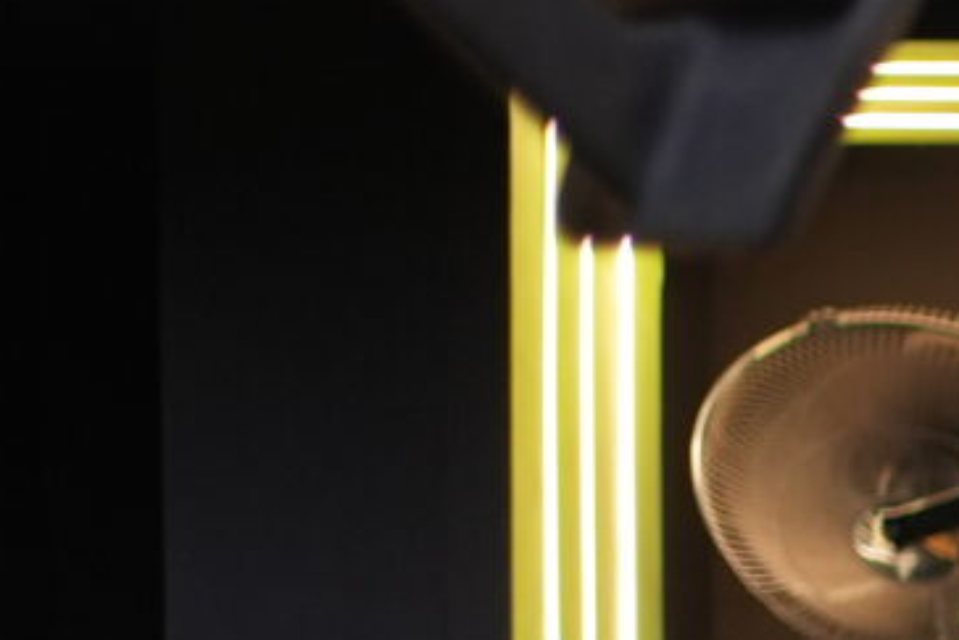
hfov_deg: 7.2
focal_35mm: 246
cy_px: 1661
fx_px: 6555
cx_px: 3104
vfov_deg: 5.4
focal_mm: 35
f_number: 2
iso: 800
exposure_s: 1/100
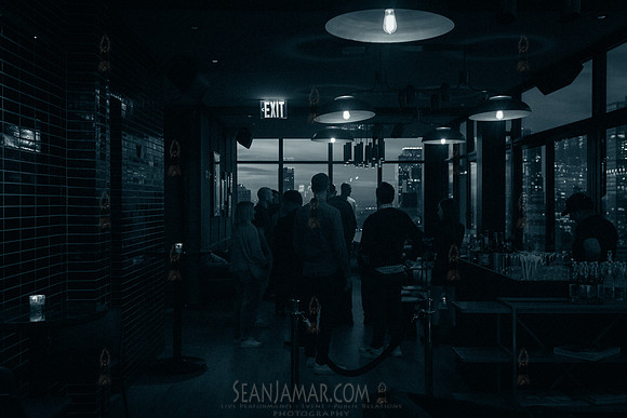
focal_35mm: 36
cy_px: 209
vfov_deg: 36.6
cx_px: 314
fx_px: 633
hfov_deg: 52.7
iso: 8000
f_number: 5
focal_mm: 35
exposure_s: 1/125
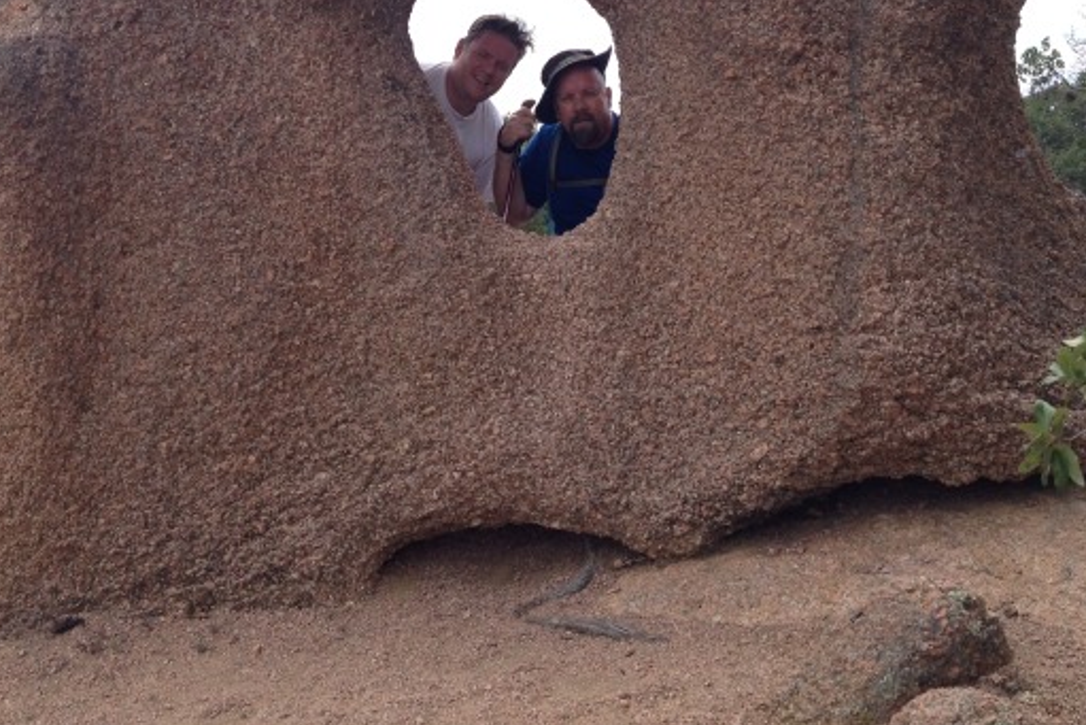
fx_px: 1720
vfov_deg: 23.3
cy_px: 115
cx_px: 408
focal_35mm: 57
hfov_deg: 34.9
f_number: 2.4
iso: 50
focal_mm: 4.28
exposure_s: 1/920
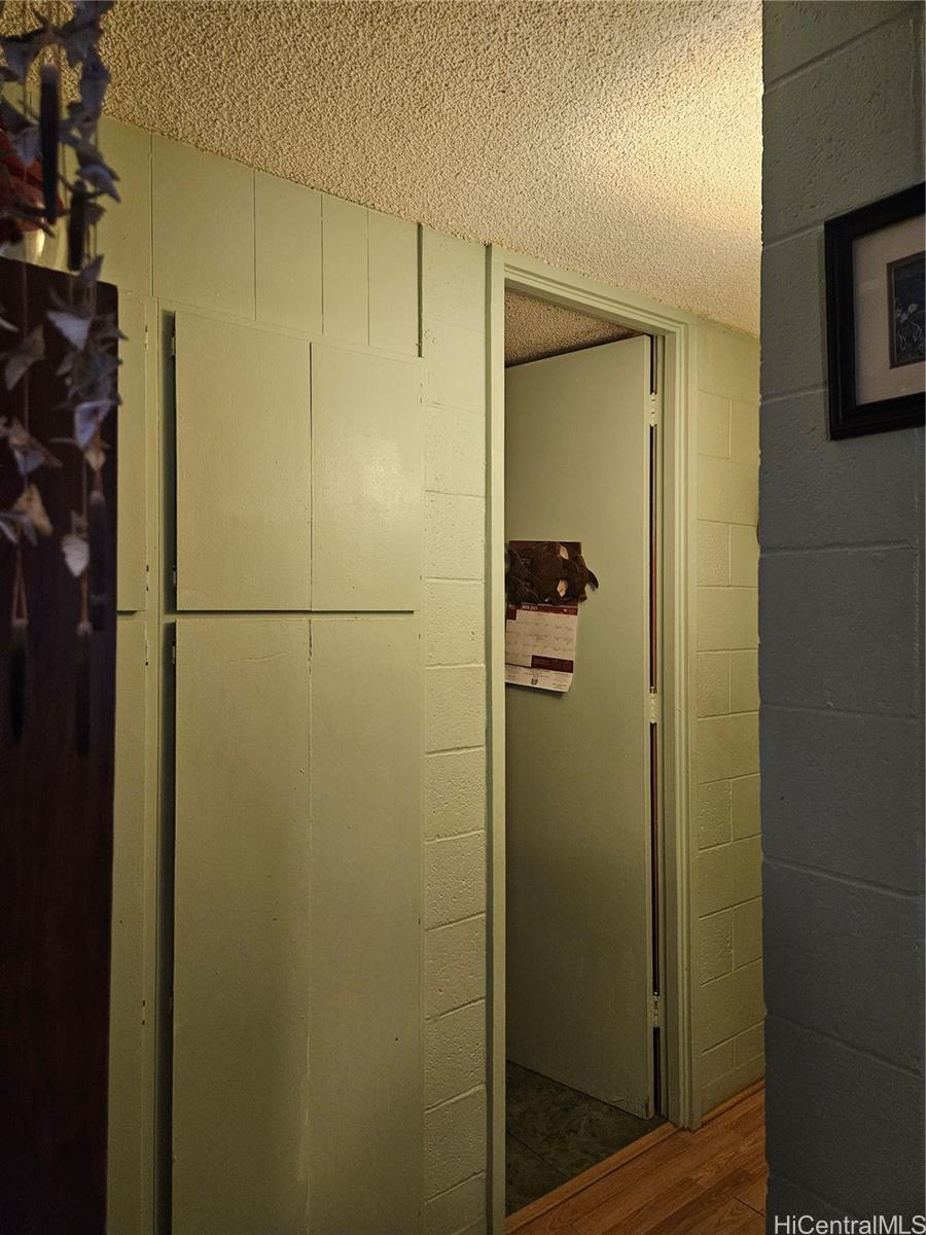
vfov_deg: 73.9
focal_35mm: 23
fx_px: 820
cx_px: 463
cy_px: 618
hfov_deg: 58.9
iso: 500
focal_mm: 5.4
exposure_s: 1/60
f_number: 1.8
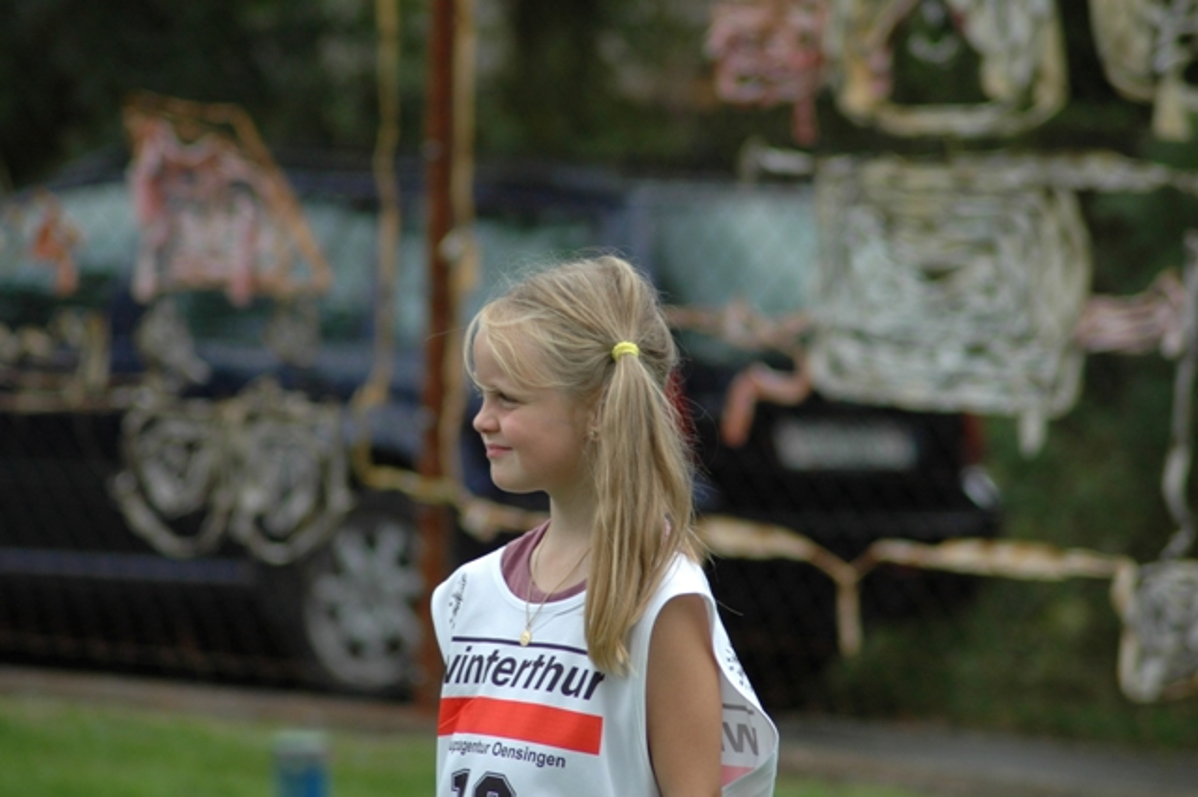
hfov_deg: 6.9
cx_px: 599
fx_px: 9978
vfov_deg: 4.6
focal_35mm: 300
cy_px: 398
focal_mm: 200
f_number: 5
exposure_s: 1/320
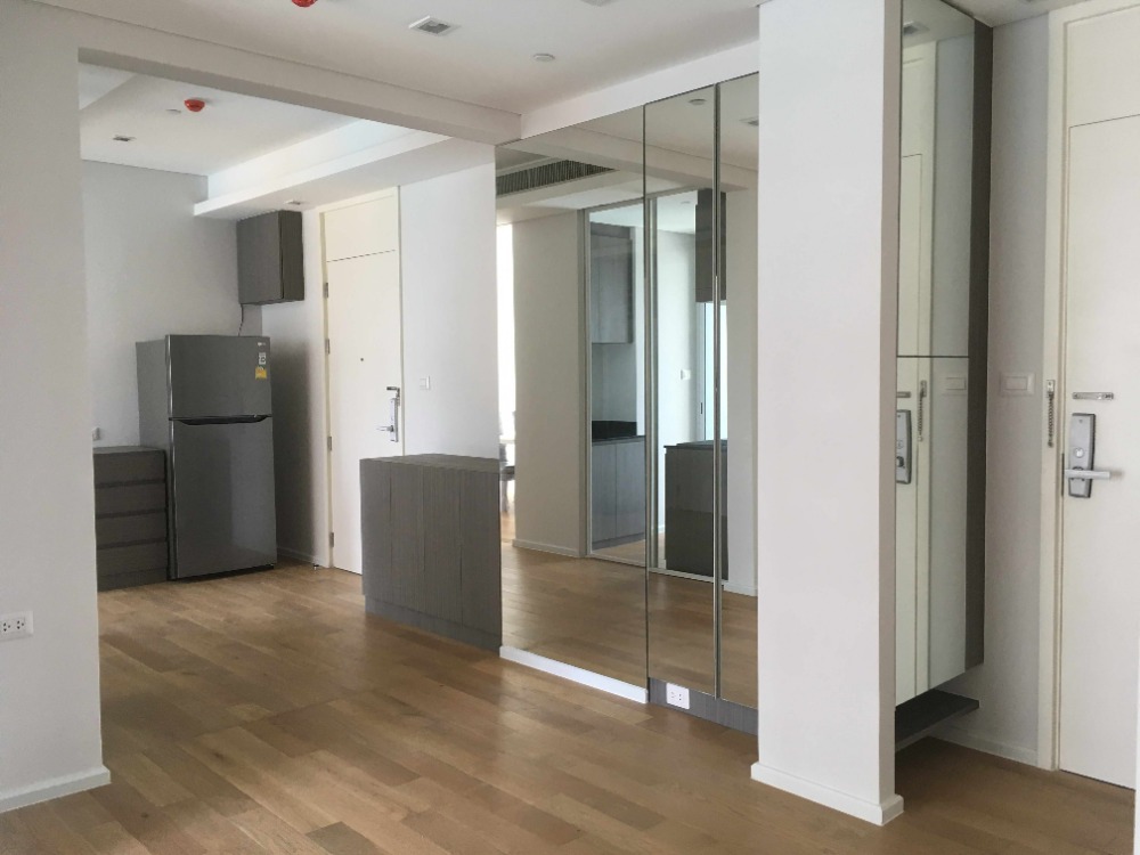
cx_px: 570
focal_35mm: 29
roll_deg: -0.1
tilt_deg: -3.0
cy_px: 428
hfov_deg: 61.7
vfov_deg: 48.2
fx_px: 955
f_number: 2.2
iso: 50
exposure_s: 1/33
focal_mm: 4.15
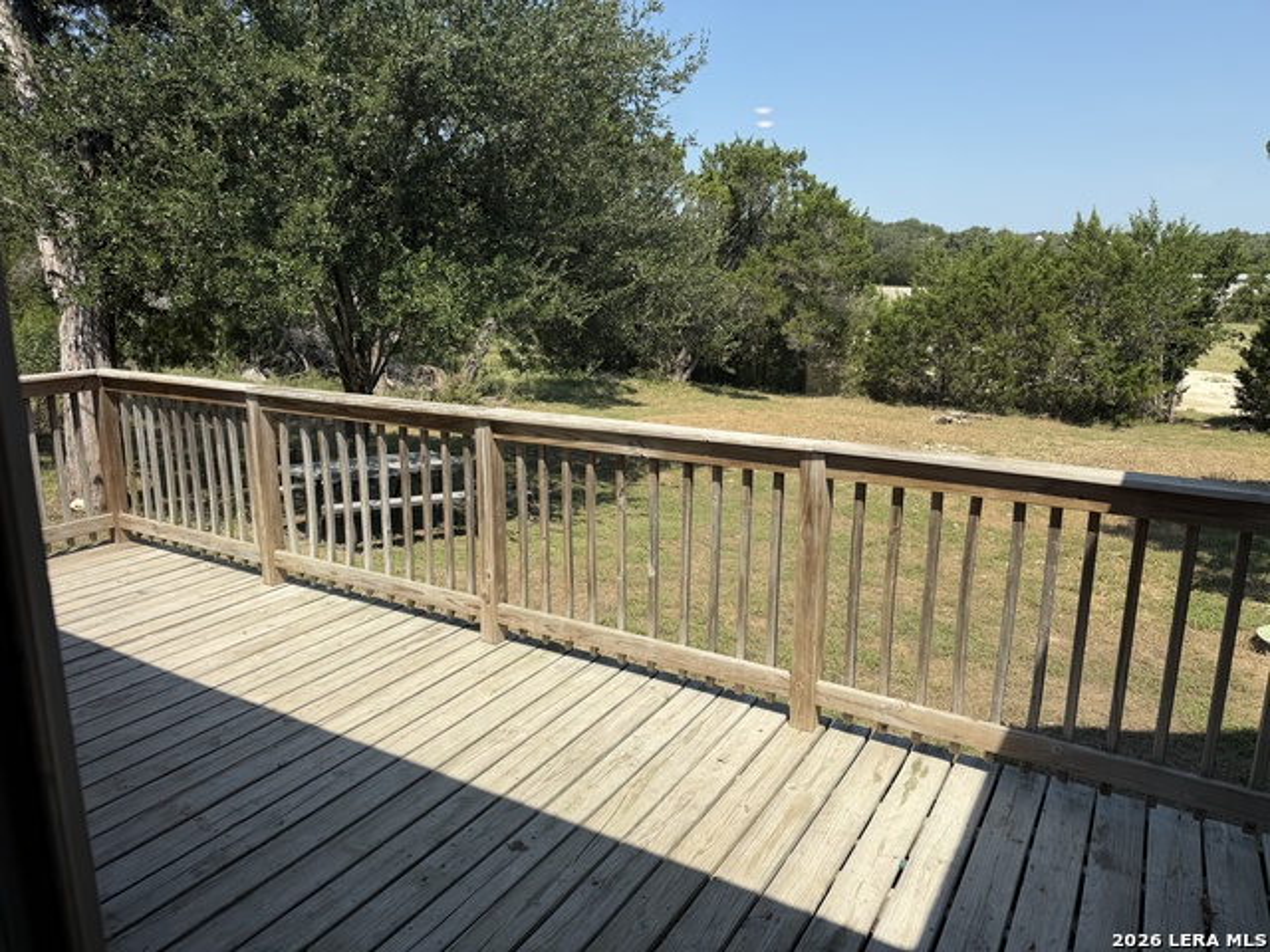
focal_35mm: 24
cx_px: 635
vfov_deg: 56.8
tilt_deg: -13.4
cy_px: 476
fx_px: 881
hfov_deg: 71.6
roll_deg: -0.3
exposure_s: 1/3279
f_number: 1.78
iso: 80
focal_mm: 6.76
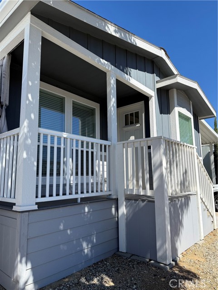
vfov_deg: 71.6
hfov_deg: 56.8
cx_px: 109
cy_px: 145
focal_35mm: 24
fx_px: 202
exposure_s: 1/3145
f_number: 1.78
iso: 80
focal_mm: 6.76
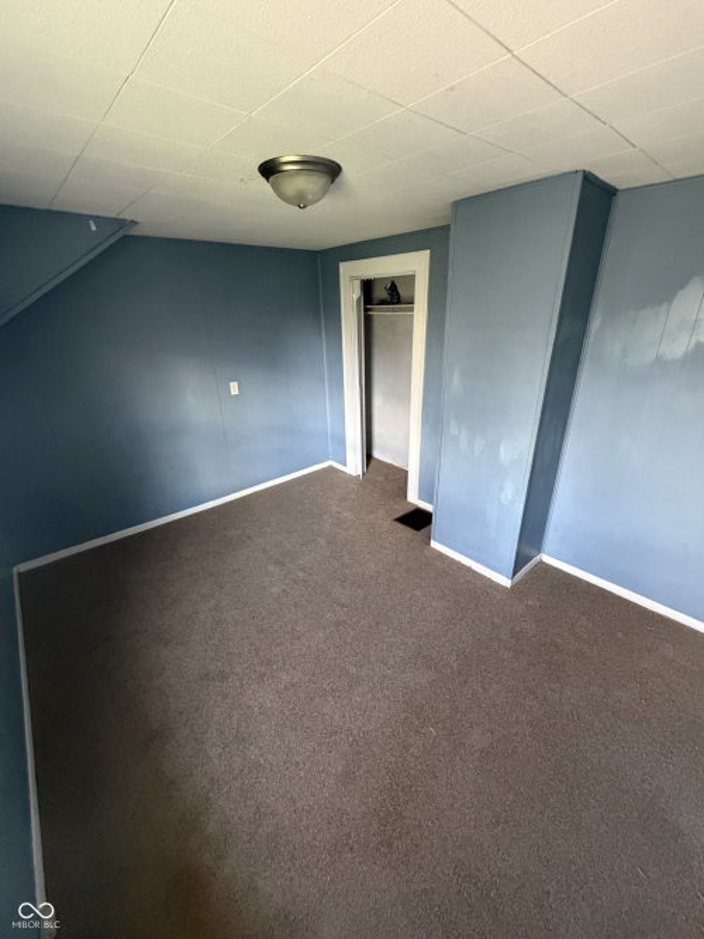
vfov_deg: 102.1
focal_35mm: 14
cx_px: 352
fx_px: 380
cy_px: 470
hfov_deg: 85.7
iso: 640
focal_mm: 2.22
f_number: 2.2
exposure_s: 1/60
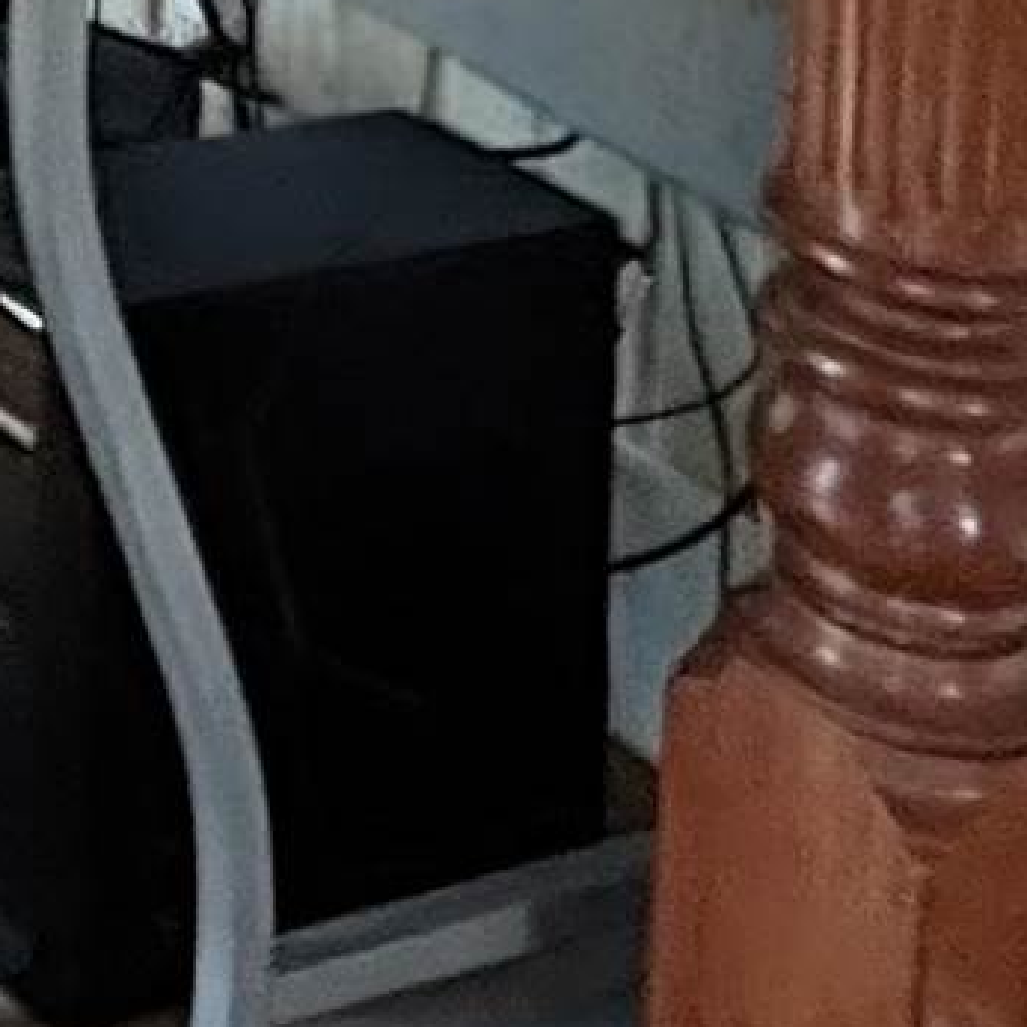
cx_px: -775
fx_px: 3692
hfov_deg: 14.2
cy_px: -1330
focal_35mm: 110
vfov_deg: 12.7
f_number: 2.2
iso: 500
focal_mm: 2.22
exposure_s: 1/60
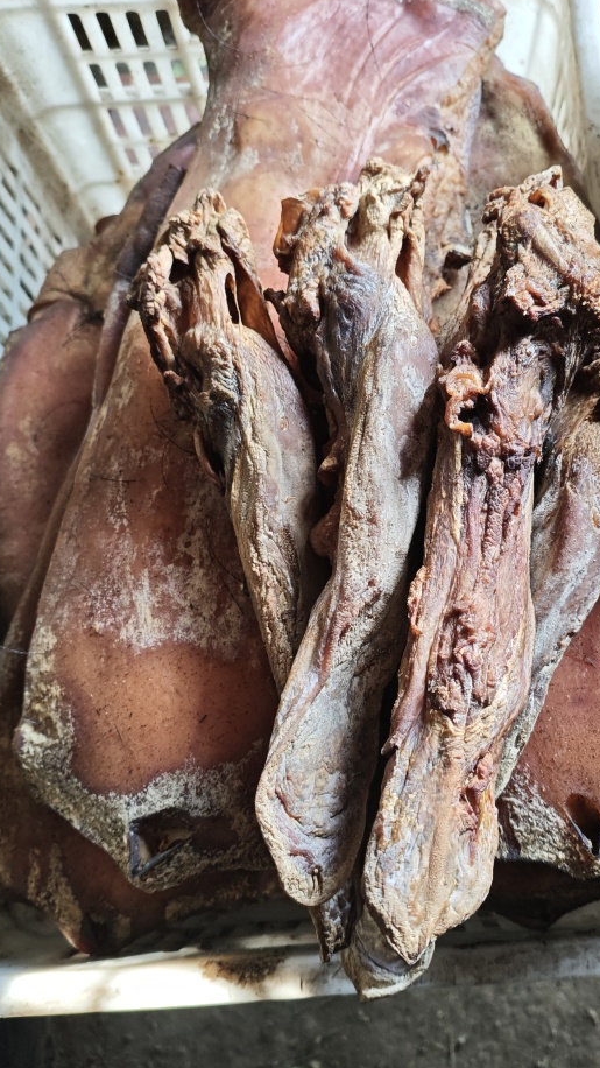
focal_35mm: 33
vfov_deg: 59.5
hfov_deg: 35.1
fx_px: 934
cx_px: 419
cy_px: 563
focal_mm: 4.94
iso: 125
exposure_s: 1/52.3
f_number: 1.5
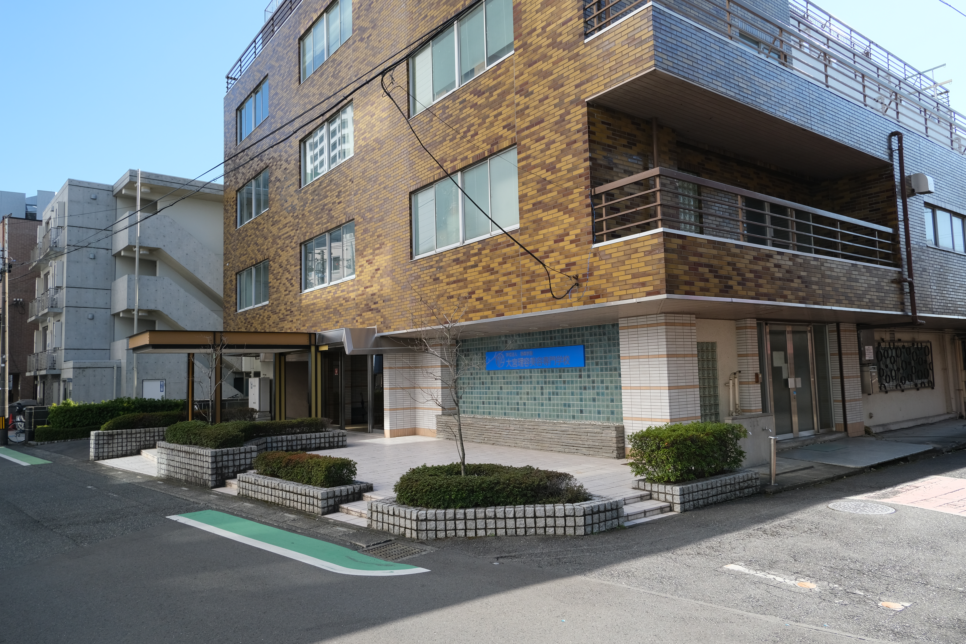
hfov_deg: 73.7
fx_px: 644
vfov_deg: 53.1
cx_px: 483
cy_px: 322
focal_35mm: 24
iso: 320
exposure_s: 1/240
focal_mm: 16.1
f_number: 7.1
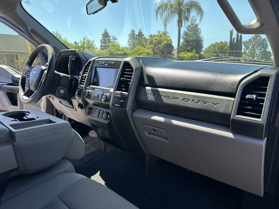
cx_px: 140
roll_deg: -0.6
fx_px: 193
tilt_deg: -11.2
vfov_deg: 56.8
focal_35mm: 24
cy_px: 104
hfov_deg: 71.6
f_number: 1.78
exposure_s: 1/580
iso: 80
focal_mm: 6.86
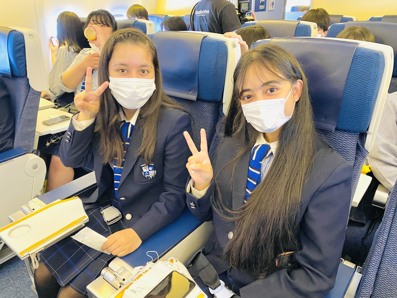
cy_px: 149
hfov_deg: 67.3
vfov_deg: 53.1
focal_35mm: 26
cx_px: 198
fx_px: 298
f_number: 1.8
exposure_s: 1/50
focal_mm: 4.25
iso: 250
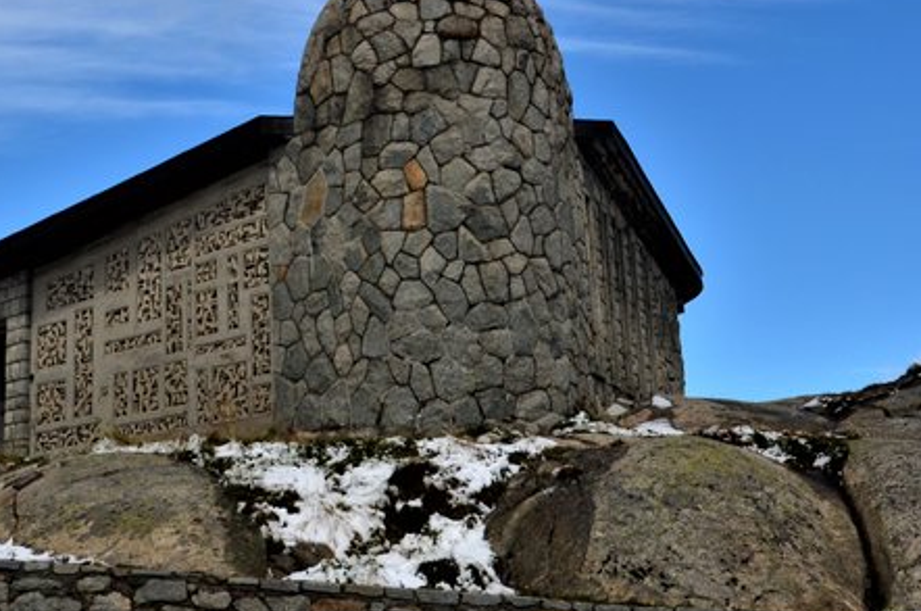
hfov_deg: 29.6
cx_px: 321
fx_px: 1734
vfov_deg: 19.8
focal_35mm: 68
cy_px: 123
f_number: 11
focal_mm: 25
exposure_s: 1/400
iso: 320
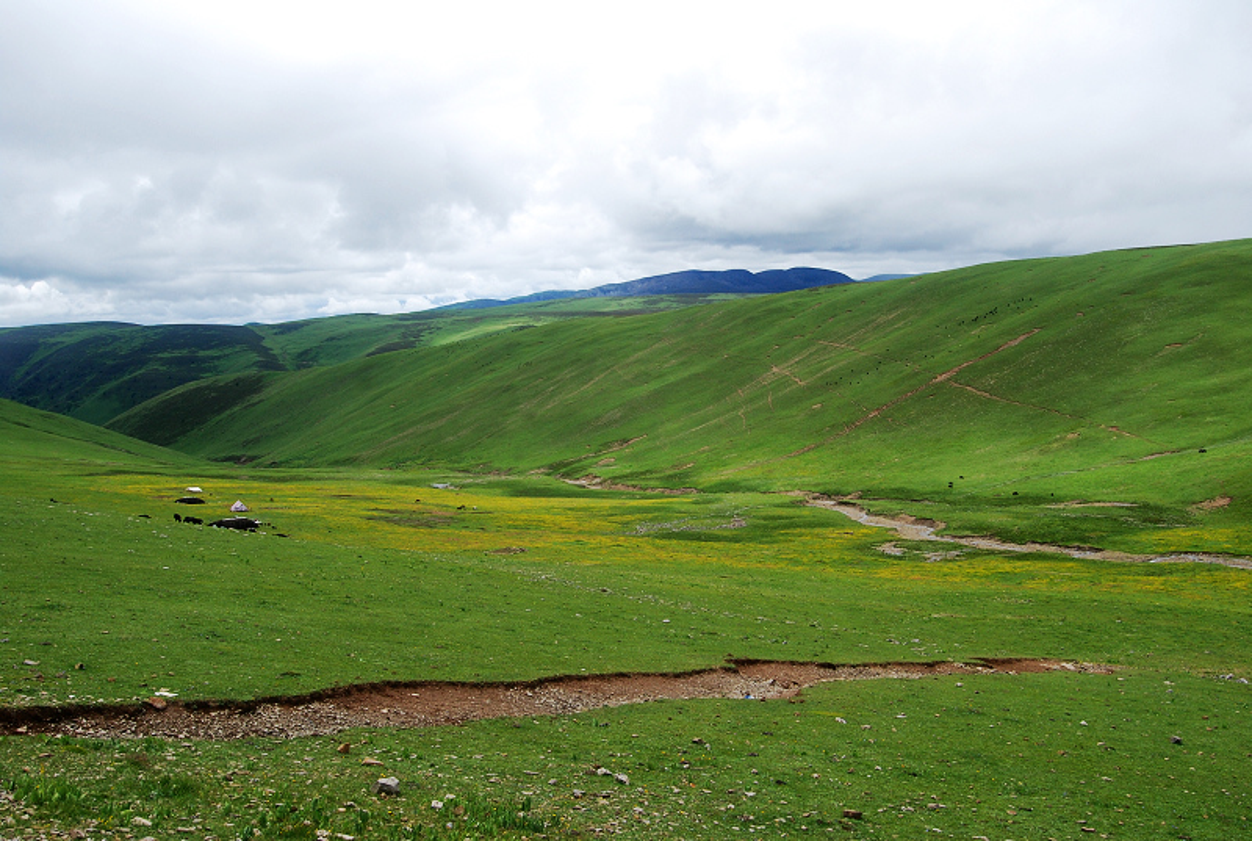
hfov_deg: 57.1
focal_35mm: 33
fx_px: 1150
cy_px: 420
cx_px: 626
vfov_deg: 40.1
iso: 200
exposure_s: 1/250
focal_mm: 22
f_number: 10
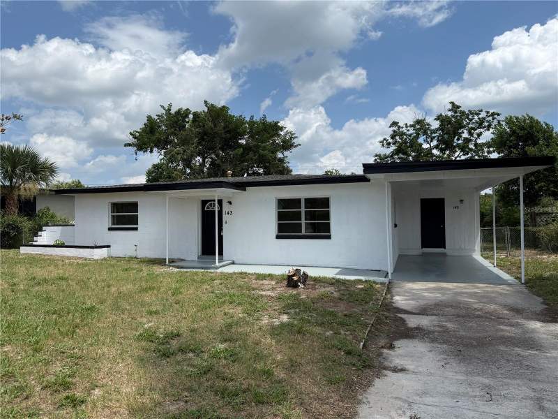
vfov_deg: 56.8
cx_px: 279
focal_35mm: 24
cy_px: 210
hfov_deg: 71.6
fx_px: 387
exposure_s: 1/7353
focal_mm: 6.76
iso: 80
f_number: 1.78
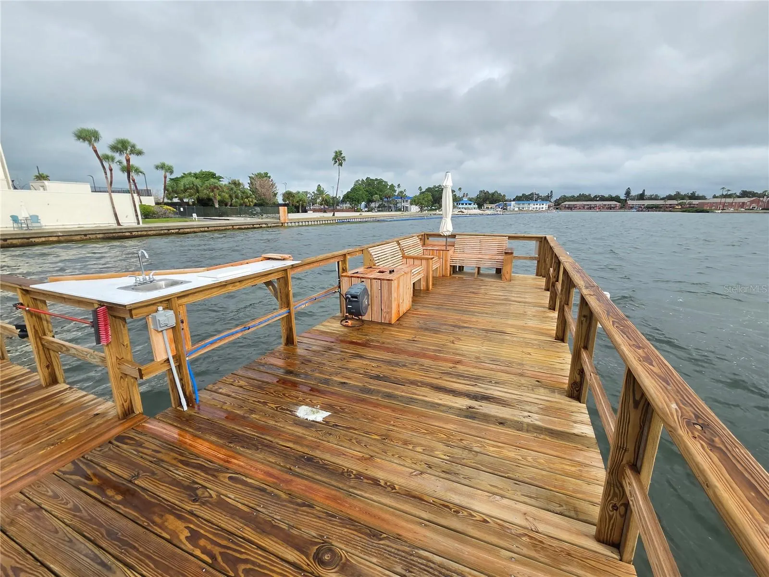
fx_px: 289
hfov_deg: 106.2
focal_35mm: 13
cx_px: 384
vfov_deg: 89.9
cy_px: 288
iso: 50
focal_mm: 2.2
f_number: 2.2
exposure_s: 1/1000
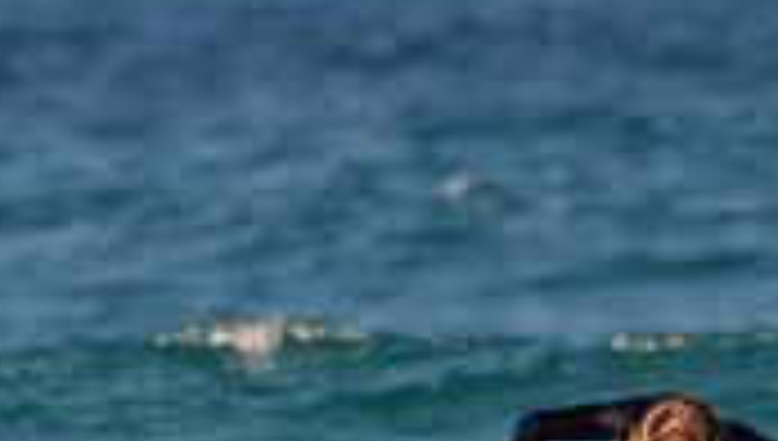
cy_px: 542
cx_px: 808
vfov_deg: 0.6
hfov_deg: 1.0
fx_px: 44408
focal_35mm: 2149
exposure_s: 1/2000
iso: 140
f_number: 5.6
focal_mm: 500
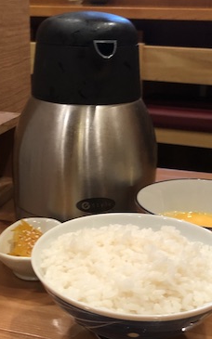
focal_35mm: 52
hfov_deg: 24.8
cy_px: 252
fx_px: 481
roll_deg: -1.5
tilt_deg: -27.9
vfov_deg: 38.0
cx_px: 78
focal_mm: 4
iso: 64
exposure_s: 1/17
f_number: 1.8
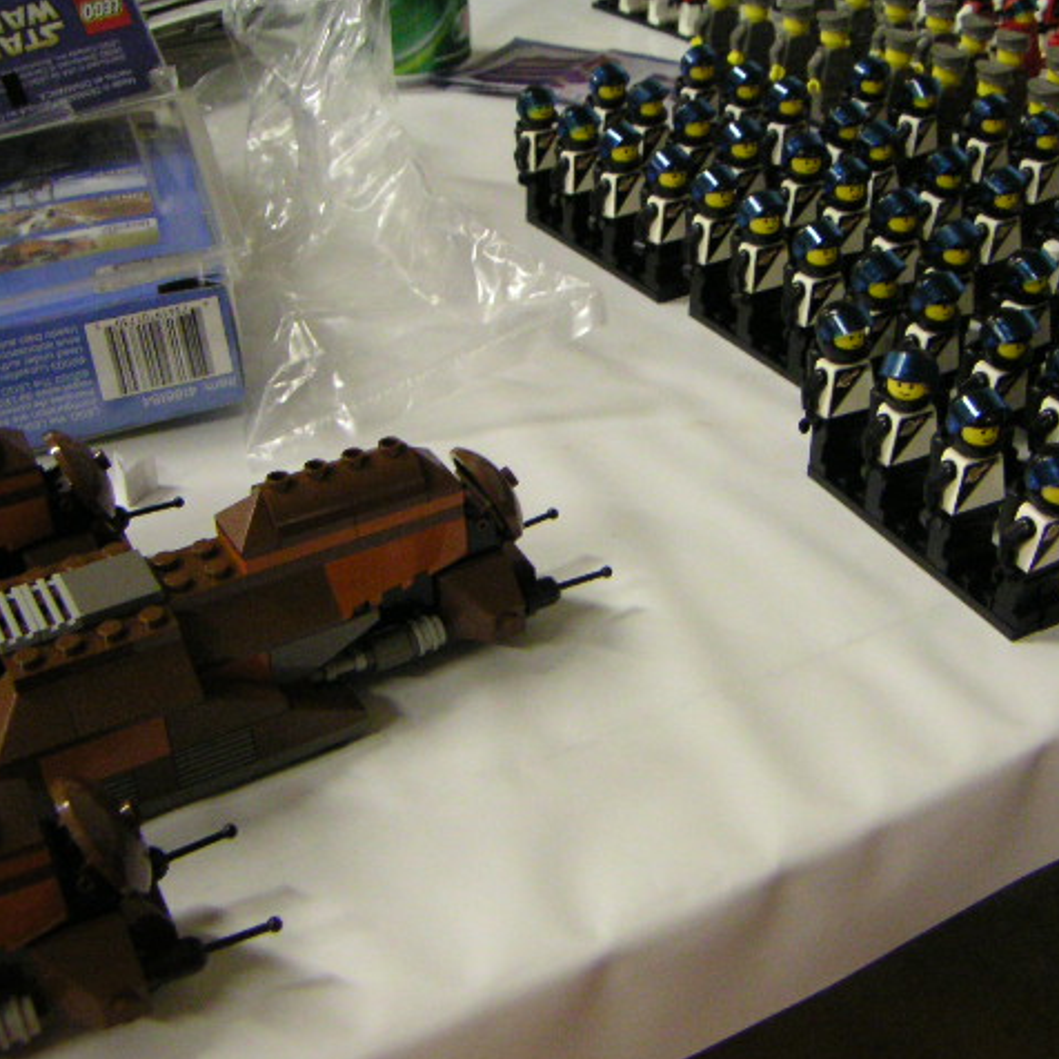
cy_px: 530
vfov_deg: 38.3
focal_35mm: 44
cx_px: 603
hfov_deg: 38.3
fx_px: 1523
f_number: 2.8
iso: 400
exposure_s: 1/45
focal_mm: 4.8
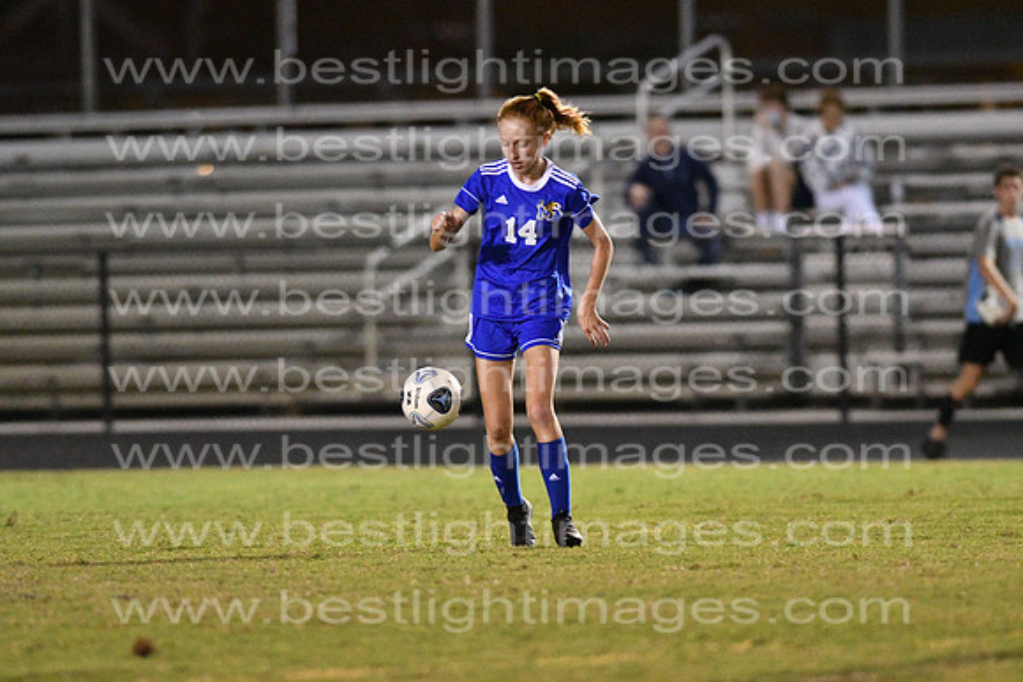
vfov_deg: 3.1
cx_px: 512
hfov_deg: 4.6
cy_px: 341
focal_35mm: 450
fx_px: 12790
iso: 10000
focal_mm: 300
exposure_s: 1/640
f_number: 3.5
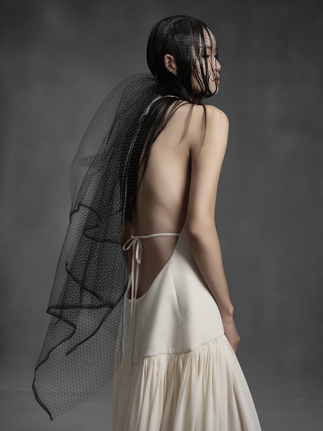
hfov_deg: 26.1
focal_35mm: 56
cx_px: 161
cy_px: 217
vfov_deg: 34.3
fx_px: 697
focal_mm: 70
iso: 320
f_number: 7.1
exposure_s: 1/125
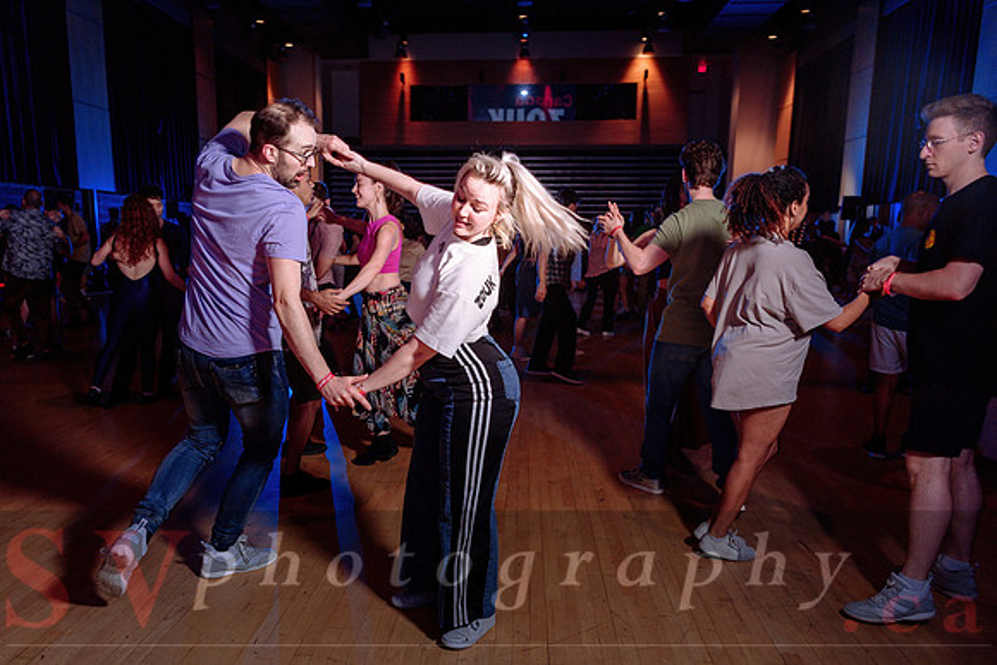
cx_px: 457
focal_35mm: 26
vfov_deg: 49.1
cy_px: 354
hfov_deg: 68.7
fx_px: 727
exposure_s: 1/60
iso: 800
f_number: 2.8
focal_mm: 24
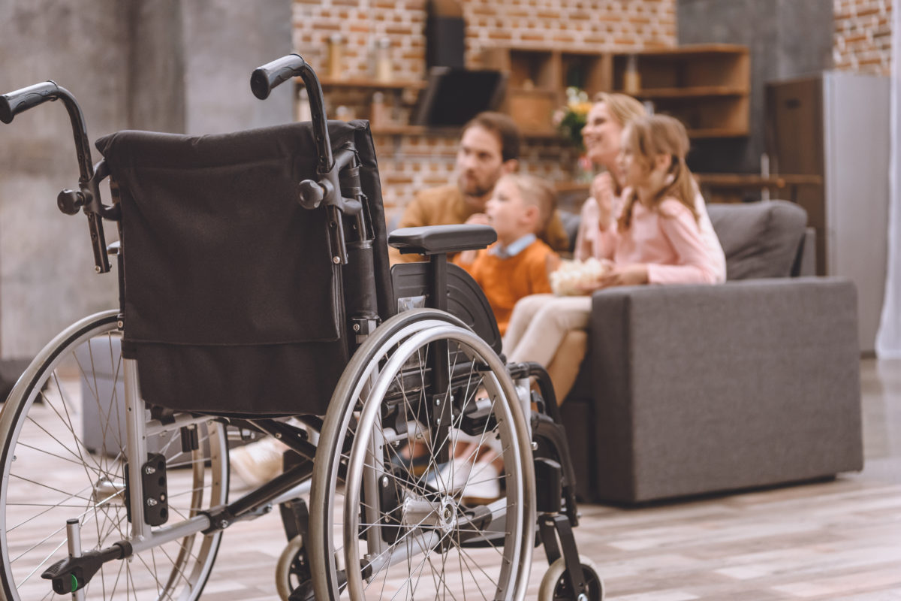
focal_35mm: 62
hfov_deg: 32.4
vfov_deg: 21.9
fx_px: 1552
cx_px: 450
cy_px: 300
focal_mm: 62
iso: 640
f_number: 3.5
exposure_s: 1/125
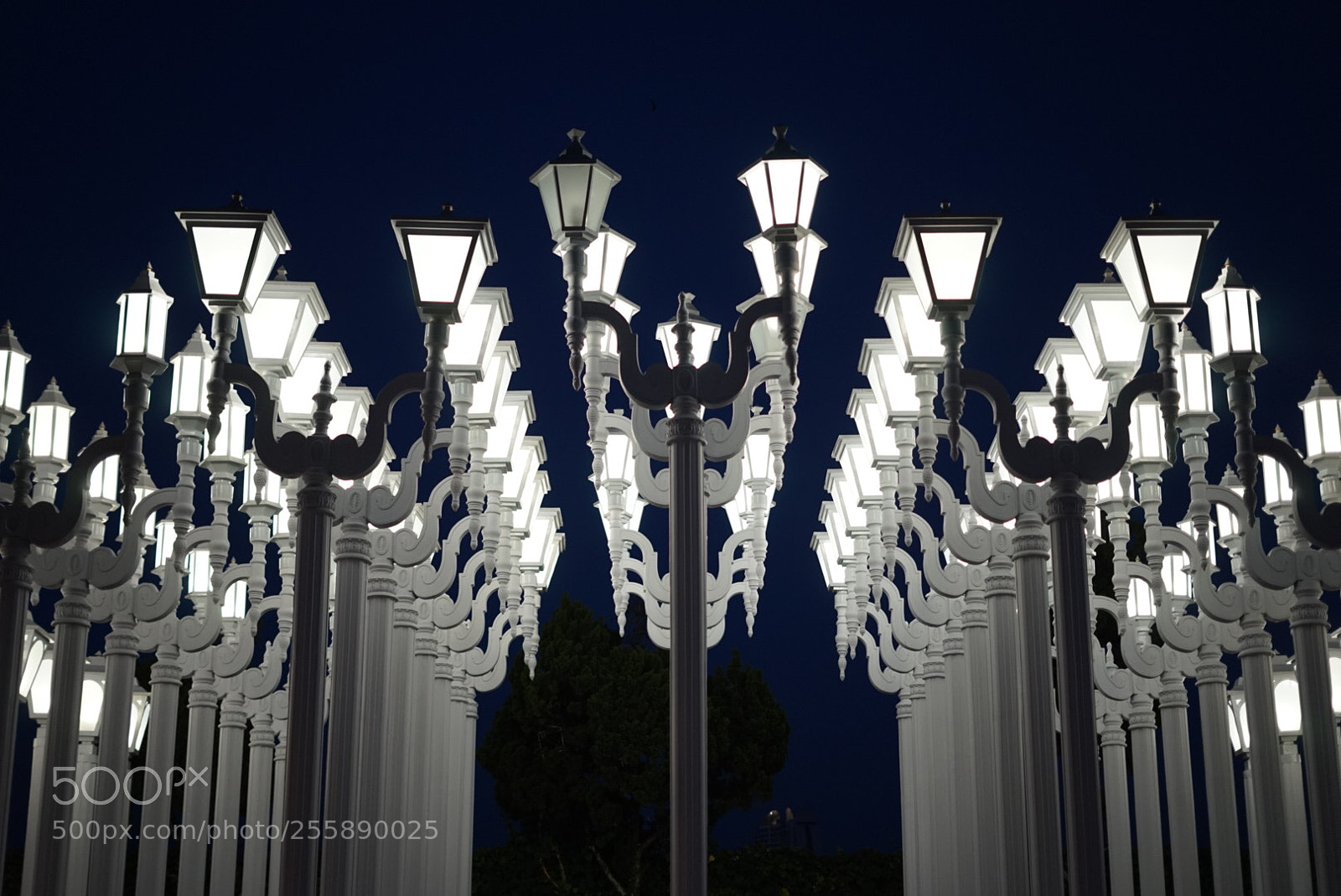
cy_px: 448
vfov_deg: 27.0
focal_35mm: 50
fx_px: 1864
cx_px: 670
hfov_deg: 39.6
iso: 800
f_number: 1.8
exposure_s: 1/250
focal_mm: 50
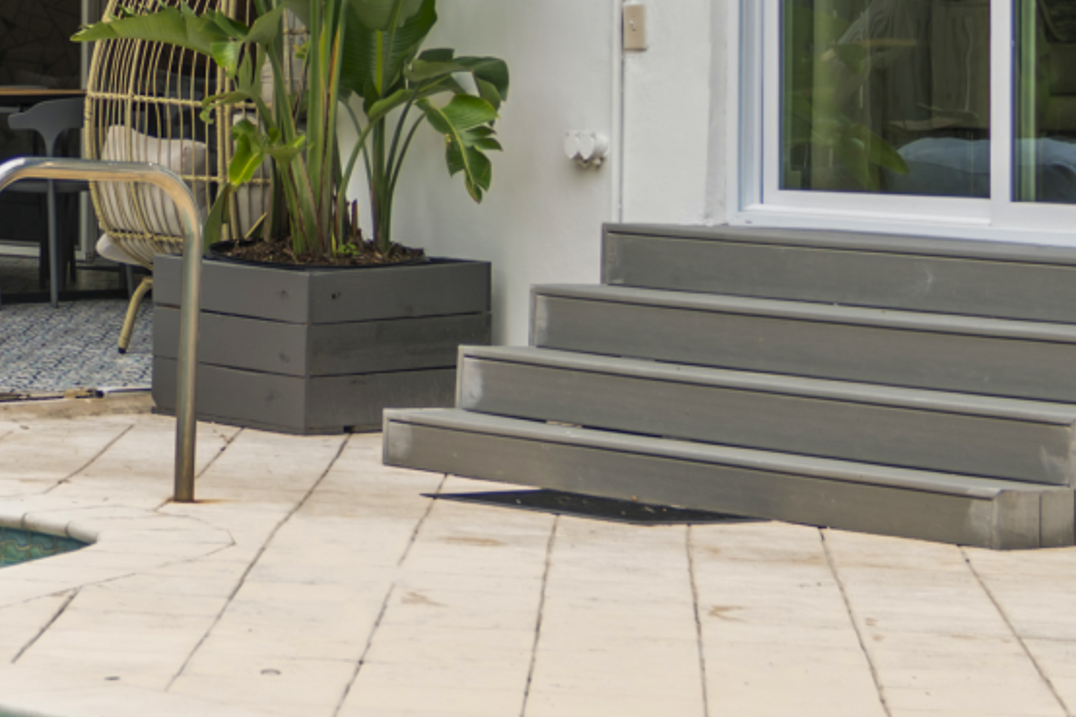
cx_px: -361
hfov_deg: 11.9
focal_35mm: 168
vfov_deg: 8.1
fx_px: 5020
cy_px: -28
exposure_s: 1/160
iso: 100
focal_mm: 31
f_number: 2.8
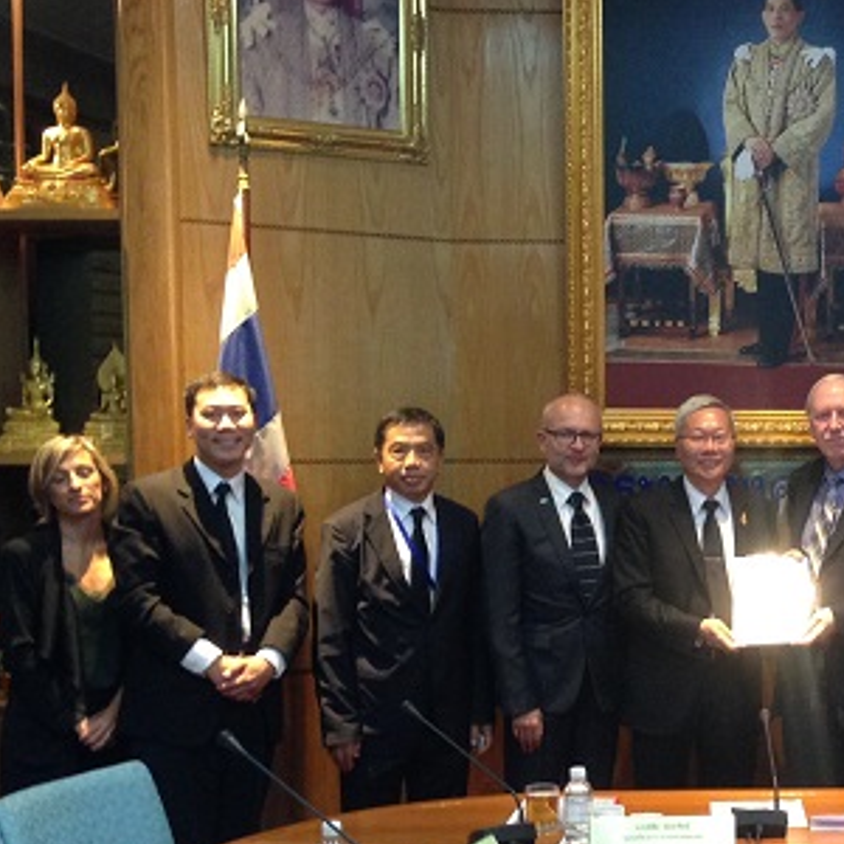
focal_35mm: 73
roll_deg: +0.9
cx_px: 847
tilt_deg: -2.2
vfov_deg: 23.6
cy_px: 549
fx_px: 2014
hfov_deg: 22.7
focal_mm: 4.12
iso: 200
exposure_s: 1/20
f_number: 2.4
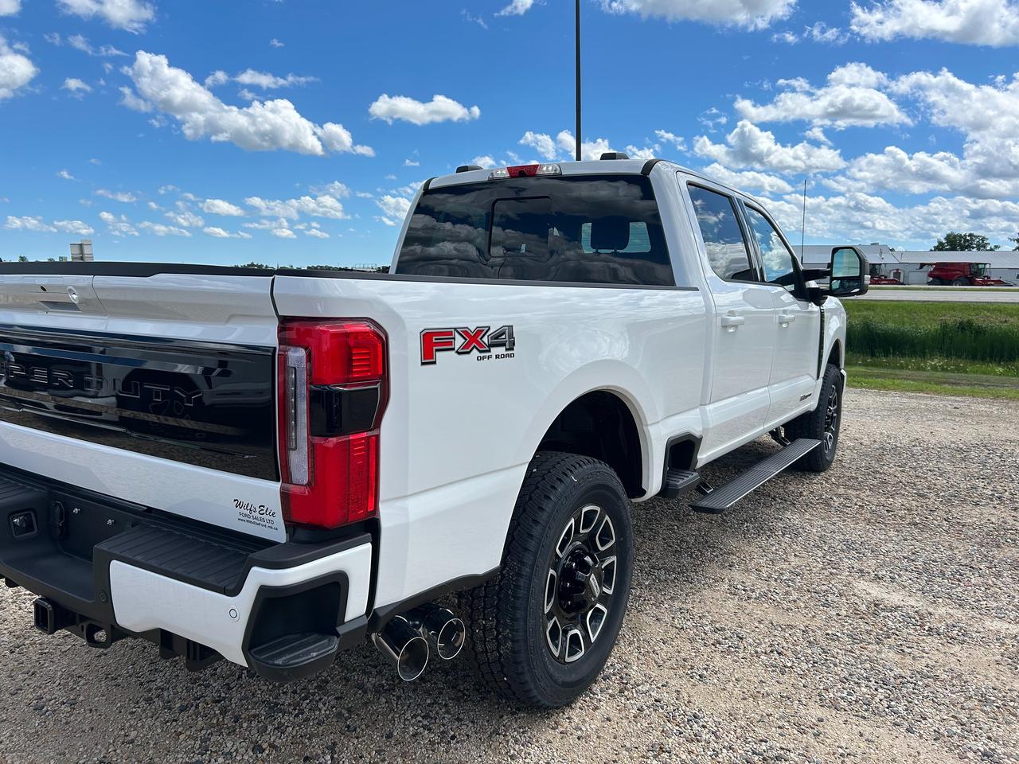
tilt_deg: -6.1
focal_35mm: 26
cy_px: 382
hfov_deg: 67.3
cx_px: 510
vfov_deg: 53.1
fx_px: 765
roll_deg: -0.2
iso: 50
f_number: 1.5
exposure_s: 1/4630
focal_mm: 5.7
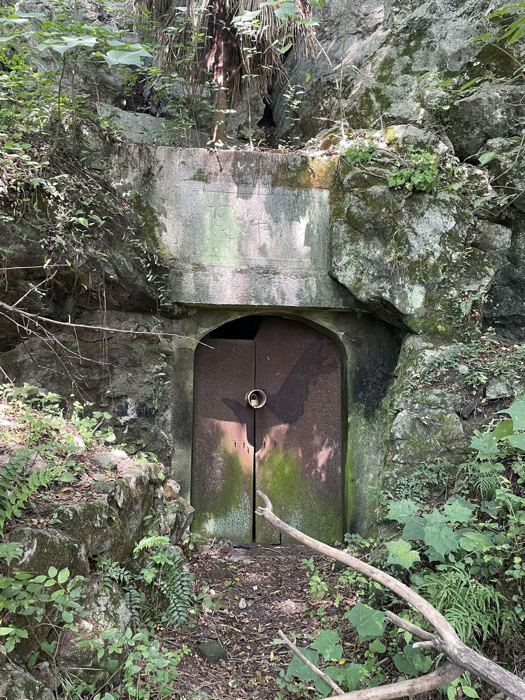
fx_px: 546
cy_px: 354
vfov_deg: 65.3
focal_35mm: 27
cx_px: 253
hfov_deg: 51.3
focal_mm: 4.2
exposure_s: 1/62
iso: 125
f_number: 1.6
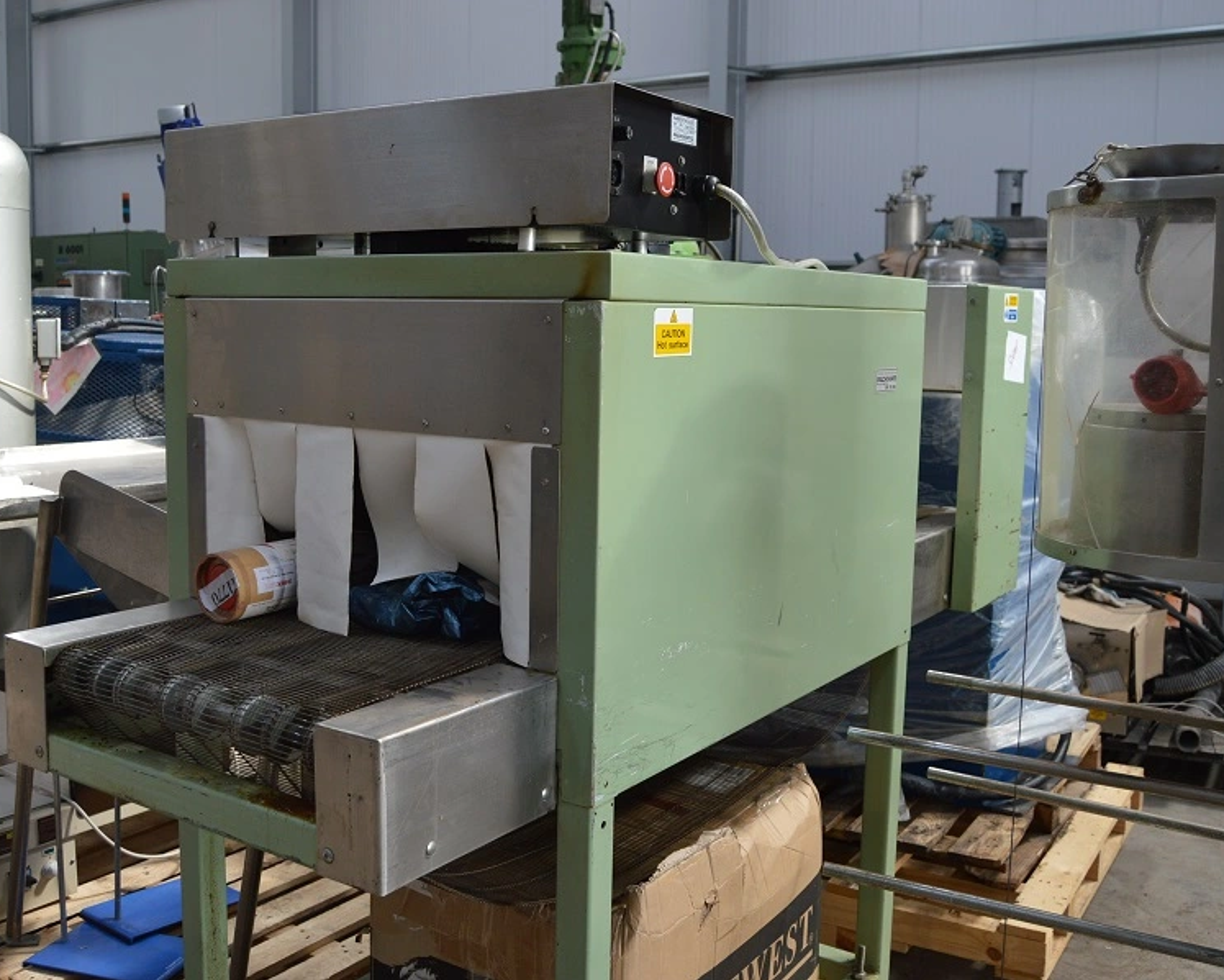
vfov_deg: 43.4
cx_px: 584
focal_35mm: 34
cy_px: 490
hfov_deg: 52.8
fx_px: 1232
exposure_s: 1/100
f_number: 5
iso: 400
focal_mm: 20
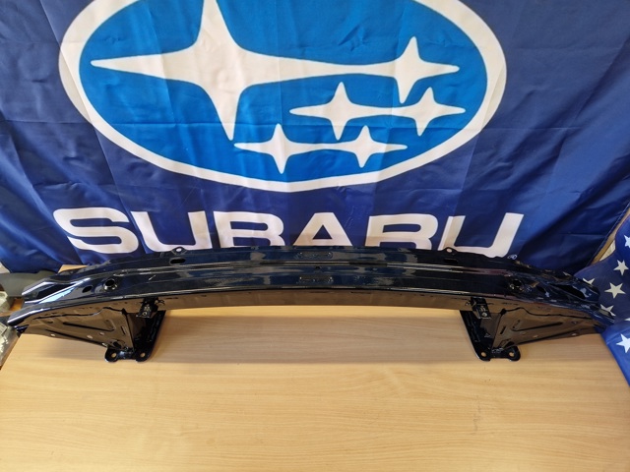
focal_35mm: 23
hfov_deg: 73.9
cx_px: 315
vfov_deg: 58.9
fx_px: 419
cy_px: 236
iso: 50
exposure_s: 1/100
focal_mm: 5.4
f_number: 1.8
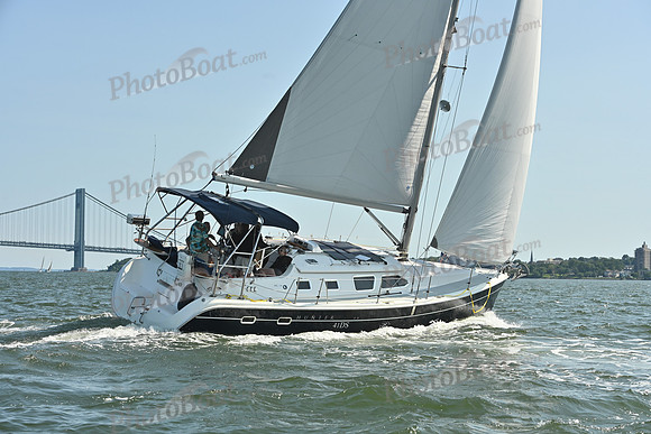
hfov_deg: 28.8
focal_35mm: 70
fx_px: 1266
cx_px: 326
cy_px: 217
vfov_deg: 19.5
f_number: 8
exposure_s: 1/1250
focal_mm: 70
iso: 320
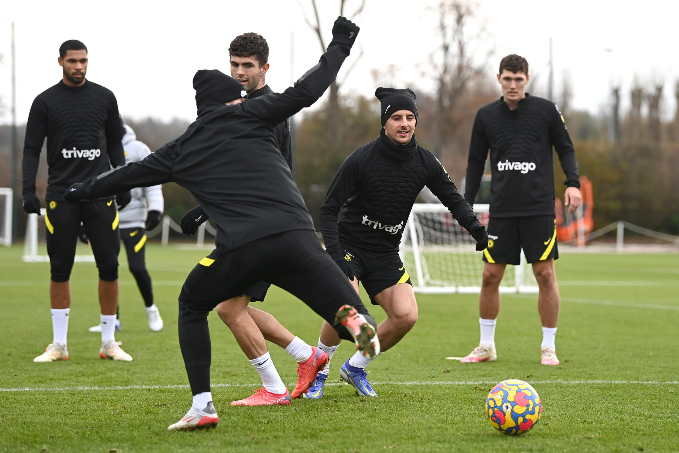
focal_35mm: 130
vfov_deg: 10.6
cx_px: 340
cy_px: 226
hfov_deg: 15.8
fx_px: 2452
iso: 1000
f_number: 3.5
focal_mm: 130
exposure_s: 1/2000
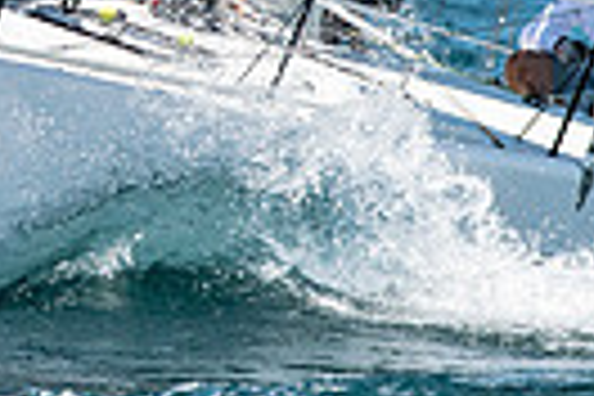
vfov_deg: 1.0
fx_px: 22521
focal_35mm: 1365
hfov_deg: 1.5
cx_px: -189
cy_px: -223
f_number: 5.6
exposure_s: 1/1600
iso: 320
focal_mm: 200
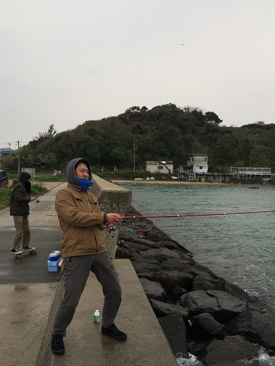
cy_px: 207
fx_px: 370
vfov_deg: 52.5
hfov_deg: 40.7
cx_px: 132
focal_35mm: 35
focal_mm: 4.12
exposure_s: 1/720
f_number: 2.2
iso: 32
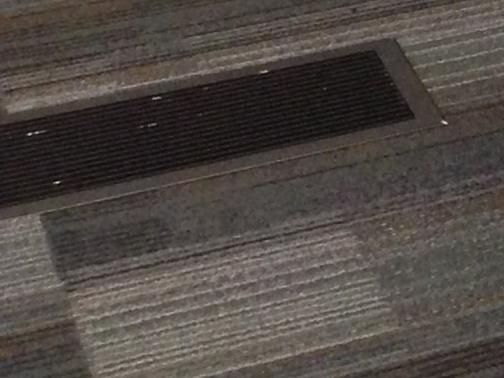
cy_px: -560
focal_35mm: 215
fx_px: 3131
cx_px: 1639
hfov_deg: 7.7
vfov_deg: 6.5
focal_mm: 4.12
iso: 200
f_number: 2.4
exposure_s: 1/20
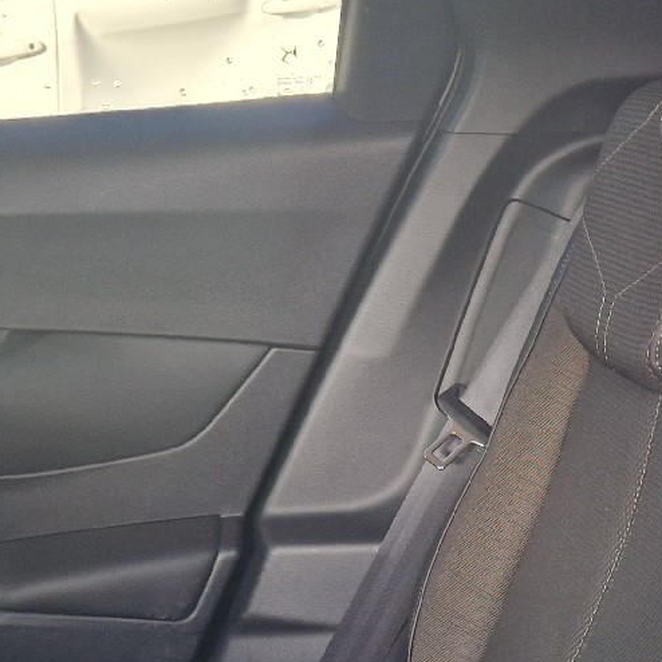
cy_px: 657
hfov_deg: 21.4
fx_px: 1709
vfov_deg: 21.2
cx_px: 615
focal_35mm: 79
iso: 80
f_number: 1.8
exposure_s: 1/182
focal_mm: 5.4
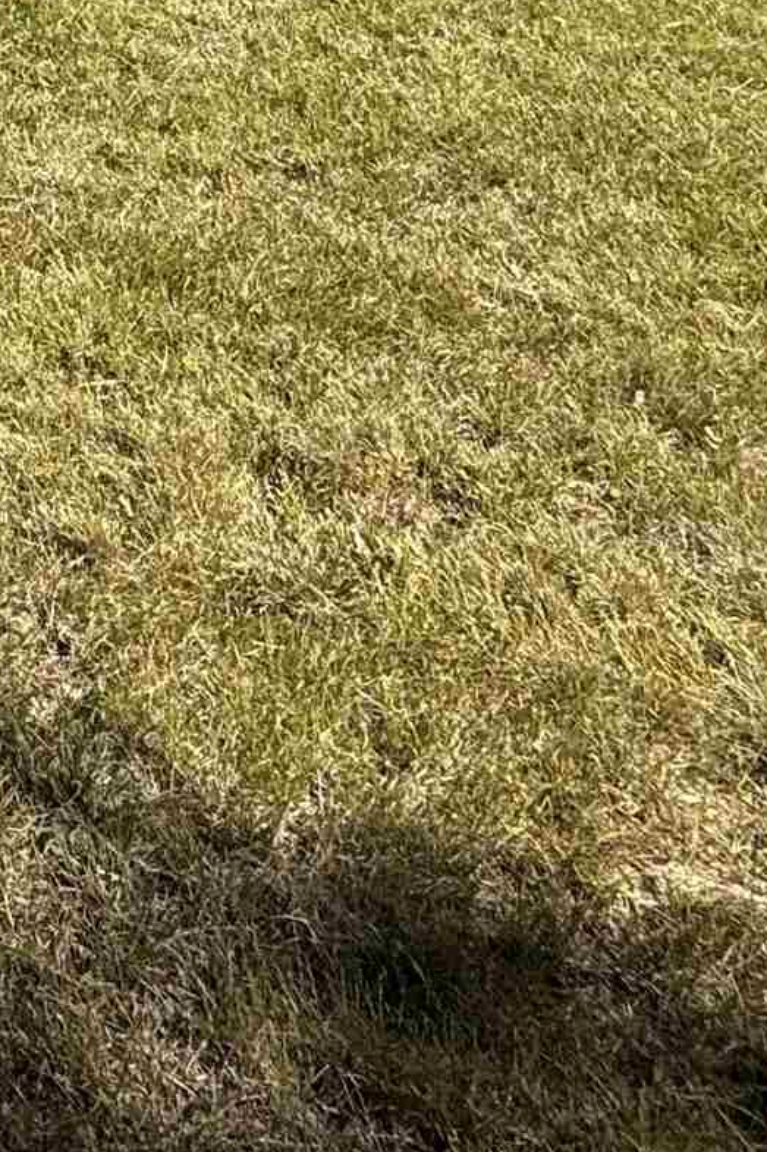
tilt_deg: -0.9
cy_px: -511
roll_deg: +1.7
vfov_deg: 26.7
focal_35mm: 57
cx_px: -551
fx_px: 1822
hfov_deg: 19.0
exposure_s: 1/985
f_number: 2.2
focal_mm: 2.22
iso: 50
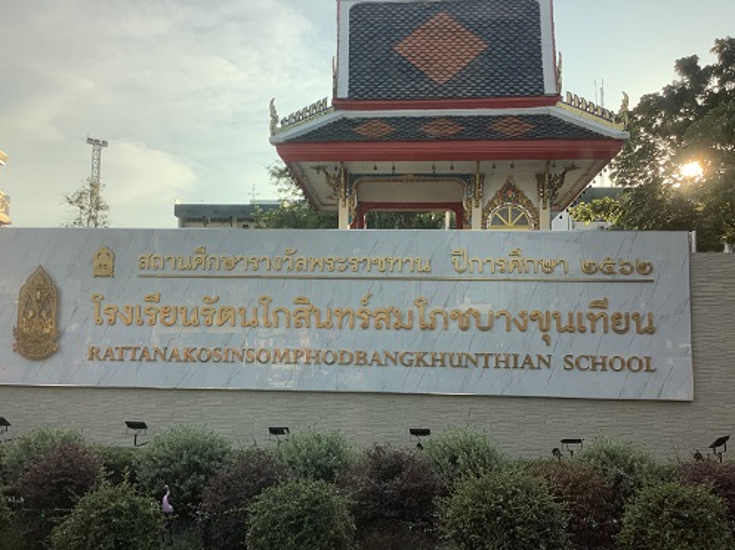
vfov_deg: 41.7
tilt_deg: +5.4
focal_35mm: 34
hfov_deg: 54.0
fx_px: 721
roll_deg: -0.9
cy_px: 278
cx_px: 353
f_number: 2.4
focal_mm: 3.3
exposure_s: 1/113
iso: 25
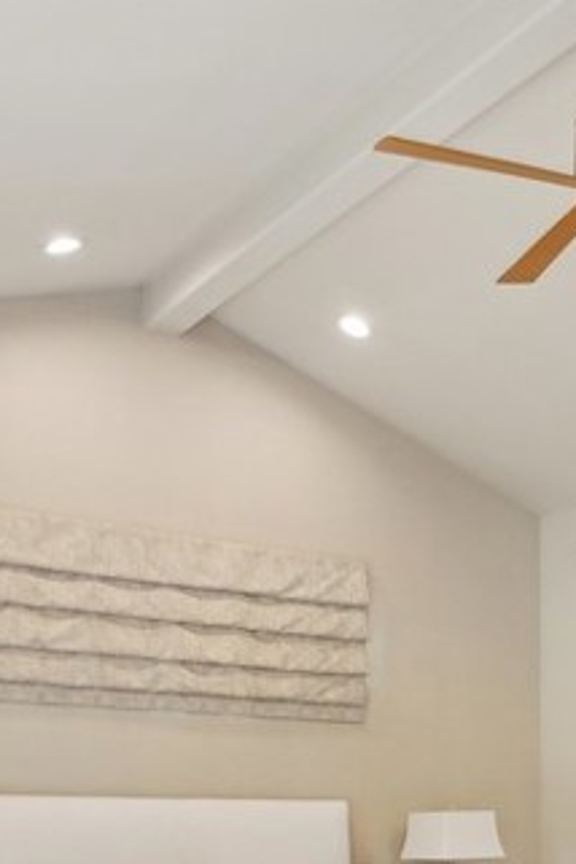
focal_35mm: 51
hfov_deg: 25.4
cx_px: 546
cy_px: 877
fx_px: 1224
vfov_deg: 35.0
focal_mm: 16
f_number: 8
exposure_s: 1/13
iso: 400
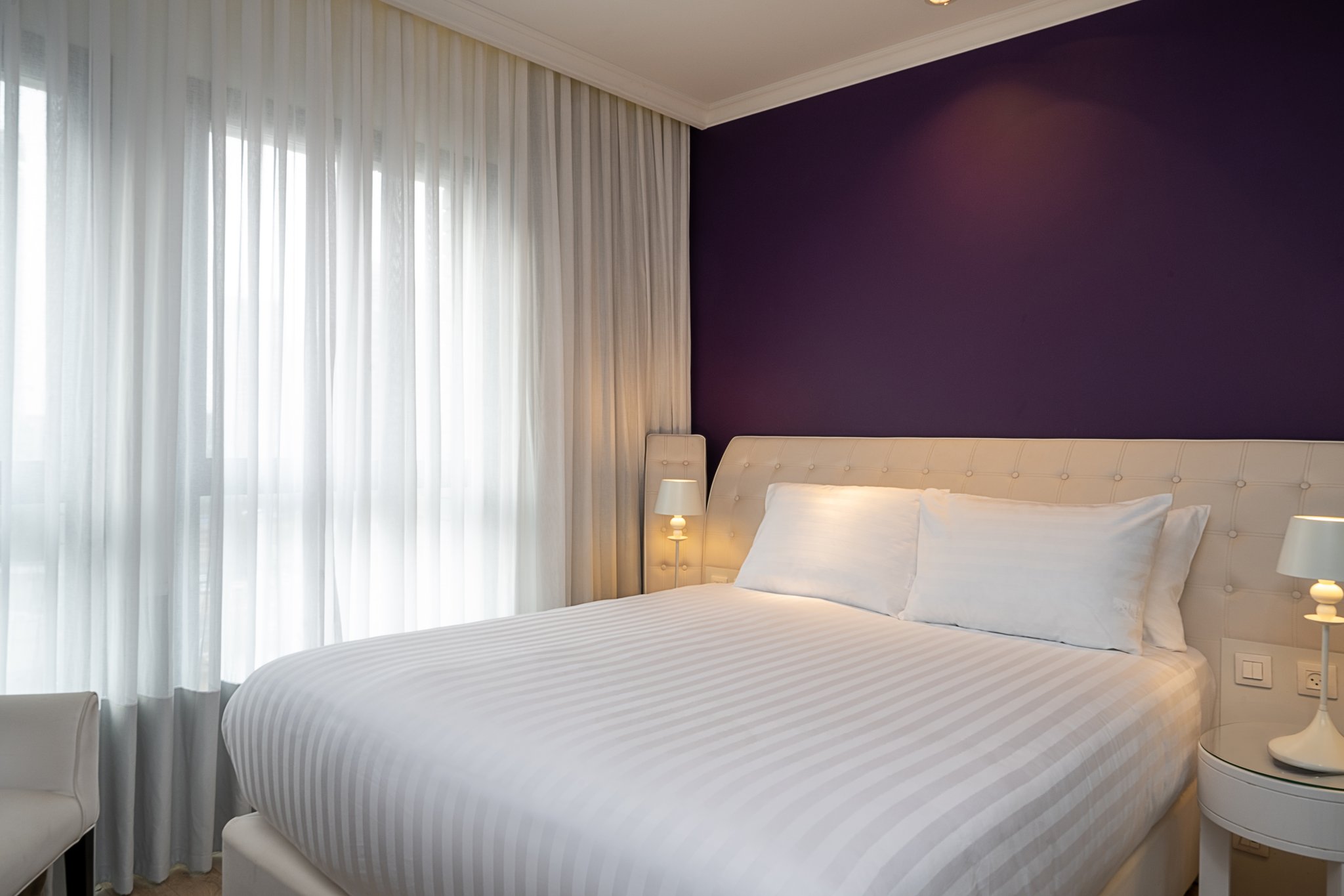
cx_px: 672
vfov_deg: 53.1
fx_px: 896
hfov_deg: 73.7
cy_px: 448
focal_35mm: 24
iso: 200
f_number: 16
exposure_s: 1/2.5
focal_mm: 24
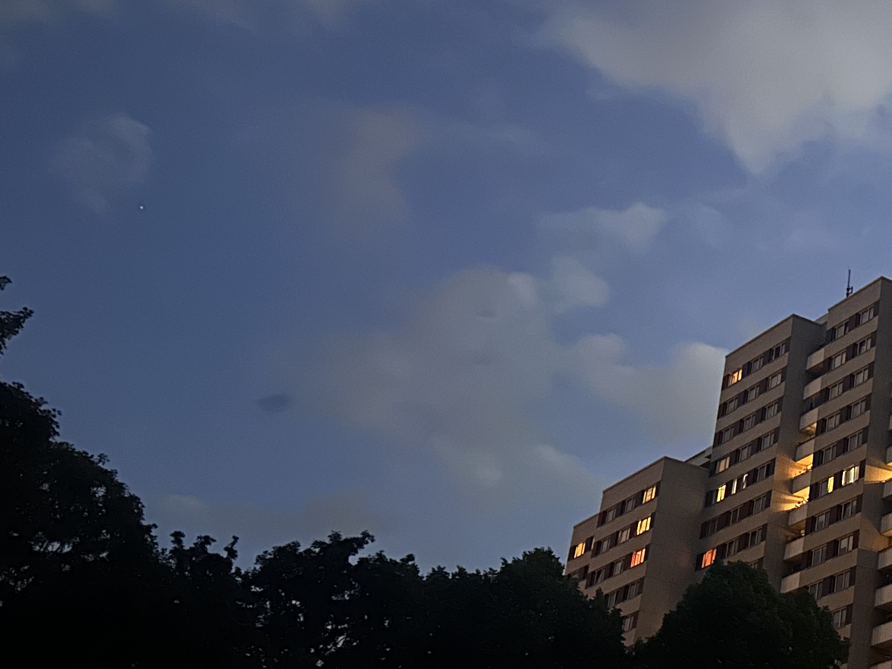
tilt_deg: +28.9
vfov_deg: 26.1
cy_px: 274
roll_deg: -2.7
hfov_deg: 30.8
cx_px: 973
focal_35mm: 56
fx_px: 1443
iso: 3200
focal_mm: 6.86
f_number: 1.78
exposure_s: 1/19
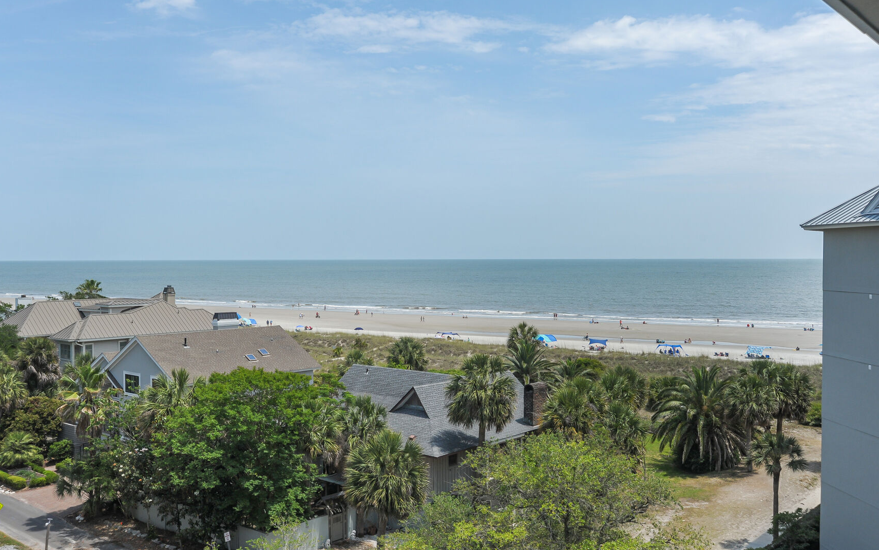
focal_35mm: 36
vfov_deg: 35.3
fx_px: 862
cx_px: 437
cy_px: 268
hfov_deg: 54.0
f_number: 9
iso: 320
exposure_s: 1/640
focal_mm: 35
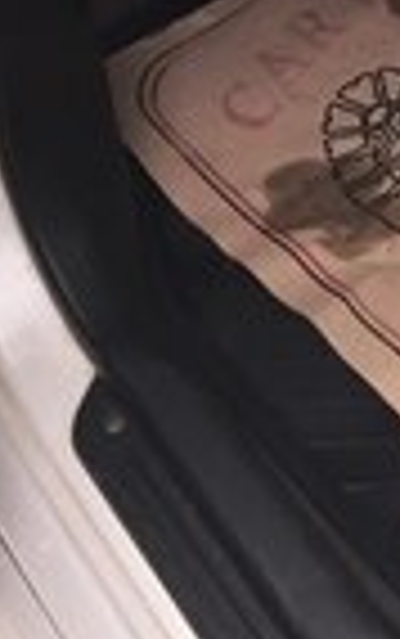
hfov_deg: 11.0
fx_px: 1863
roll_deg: -0.3
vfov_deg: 16.6
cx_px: 822
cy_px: -468
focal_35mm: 107
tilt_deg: -32.6
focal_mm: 4.15
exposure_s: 1/100
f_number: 2.2
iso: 50
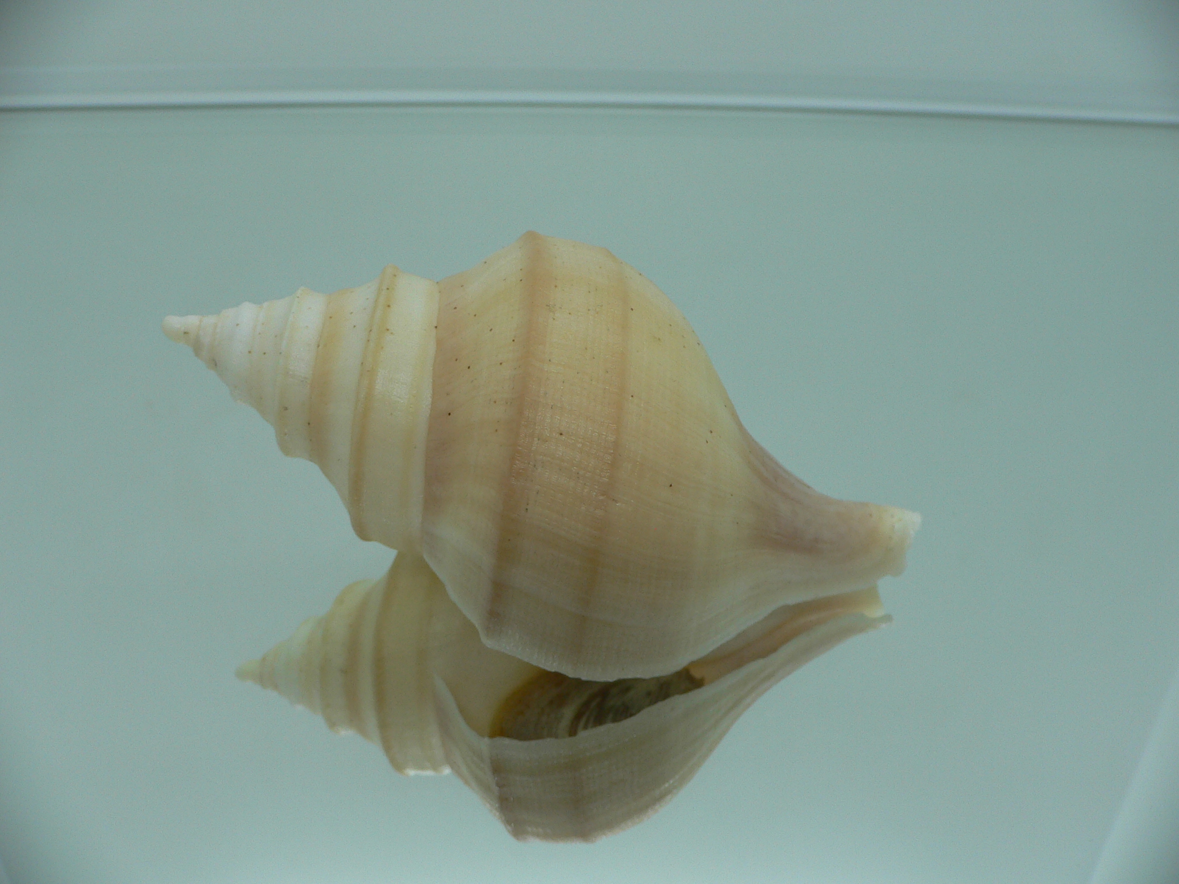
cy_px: 442
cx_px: 590
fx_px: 1192
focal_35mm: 35
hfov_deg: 52.6
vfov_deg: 40.7
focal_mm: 4.6
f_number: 2.8
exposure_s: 1/60
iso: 80
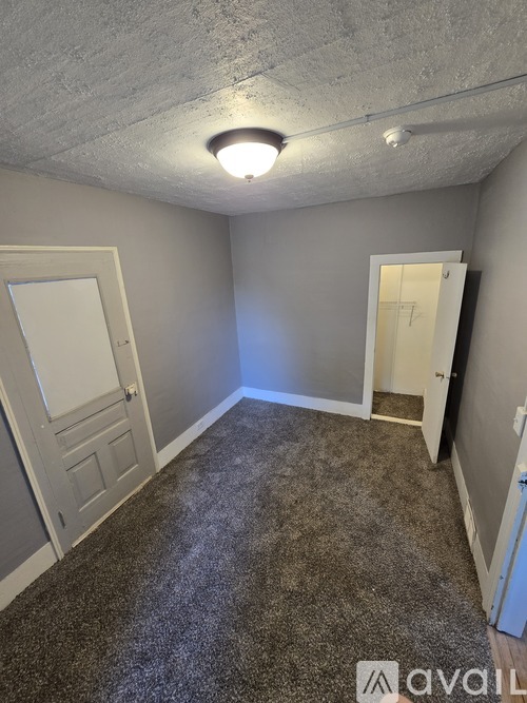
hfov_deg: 89.9
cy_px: 352
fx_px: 264
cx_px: 264
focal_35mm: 13
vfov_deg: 106.2
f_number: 2.2
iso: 160
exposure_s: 1/60
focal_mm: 2.2
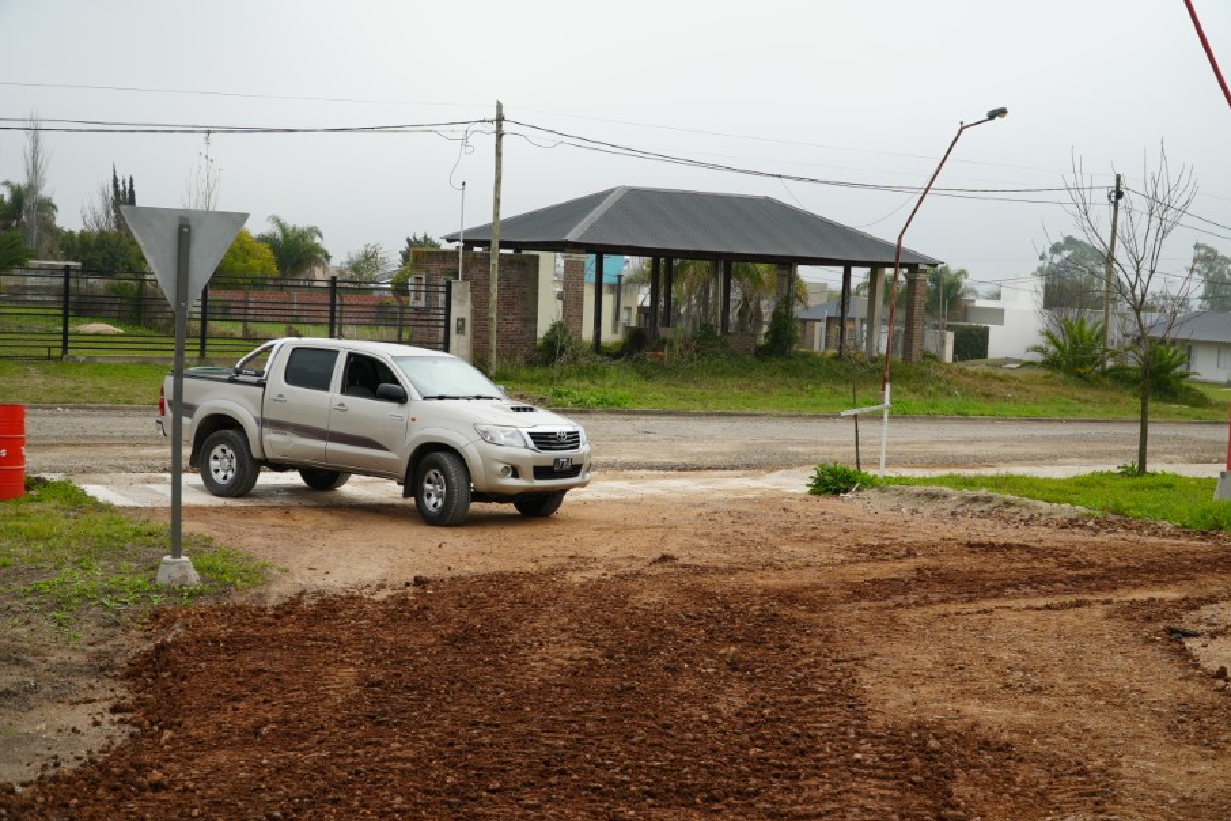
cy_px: 403
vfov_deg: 32.6
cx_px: 613
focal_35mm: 41
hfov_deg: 47.4
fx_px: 1402
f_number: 5
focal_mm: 27
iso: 100
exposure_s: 1/400
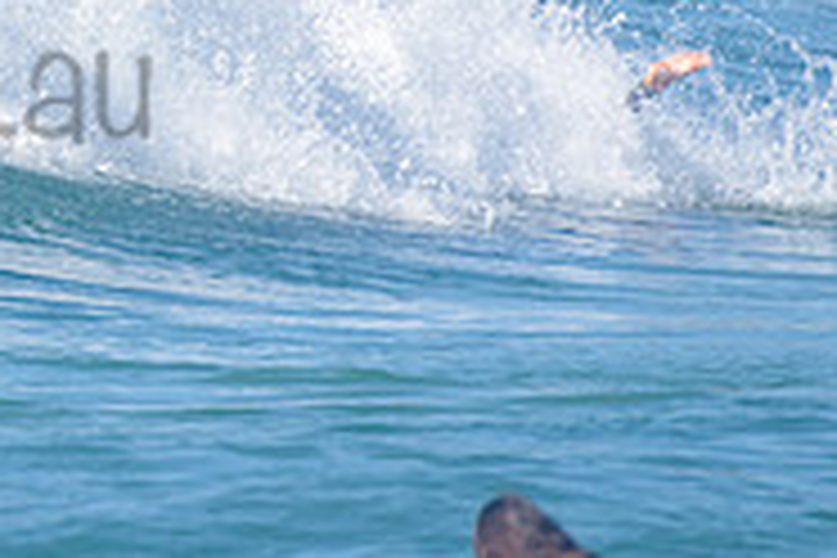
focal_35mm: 1914
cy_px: -163
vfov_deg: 0.7
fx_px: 44497
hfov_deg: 1.1
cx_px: -618
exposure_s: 1/2000
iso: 180
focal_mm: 500
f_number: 5.6
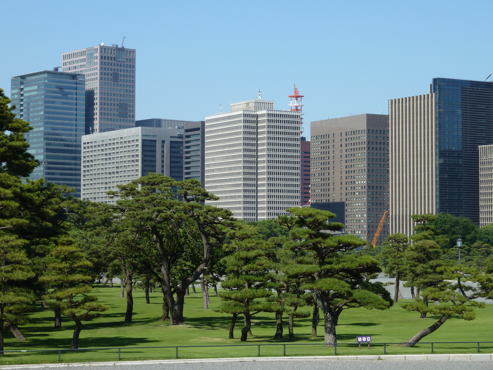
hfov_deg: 20.4
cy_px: 185
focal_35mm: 96
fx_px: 1367
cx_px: 246
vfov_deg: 15.4
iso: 80
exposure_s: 1/500
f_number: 4.3
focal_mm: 15.8
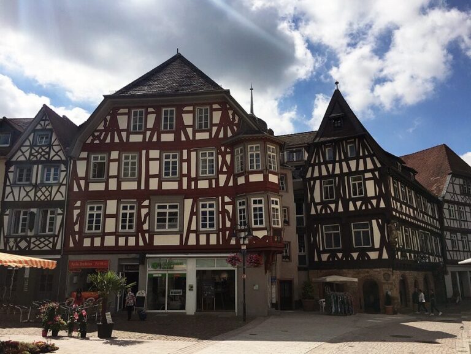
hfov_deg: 61.6
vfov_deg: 48.3
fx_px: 395
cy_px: 177
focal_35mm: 29
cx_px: 236
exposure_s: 1/4525
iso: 25
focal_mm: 4.15
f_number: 2.2
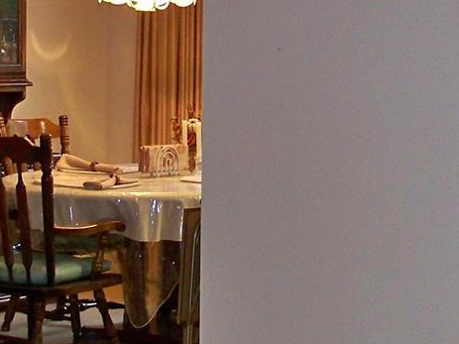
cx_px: 211
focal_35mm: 114
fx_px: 1511
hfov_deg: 17.3
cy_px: 102
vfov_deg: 13.0
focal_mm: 5.85
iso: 200
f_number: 2.8
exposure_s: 1/30
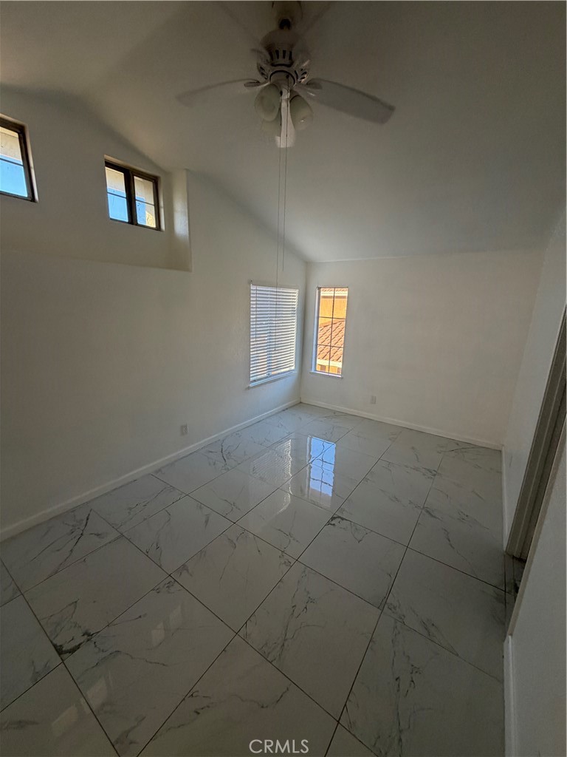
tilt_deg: -12.9
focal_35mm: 14
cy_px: 378
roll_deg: -0.8
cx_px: 284
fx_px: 306
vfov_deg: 102.1
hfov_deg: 85.7
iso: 160
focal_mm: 2.22
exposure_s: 1/121
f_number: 2.2
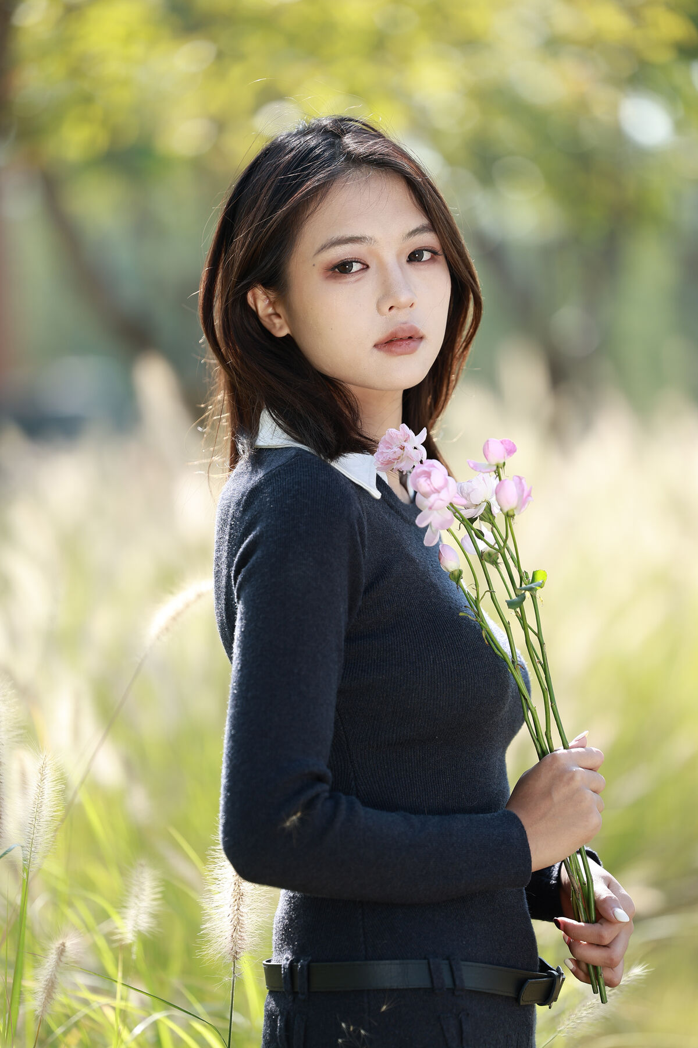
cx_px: 349
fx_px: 5118
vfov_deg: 11.7
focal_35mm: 176
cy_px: 524
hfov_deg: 7.8
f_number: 2.8
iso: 100
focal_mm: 177
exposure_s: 1/400
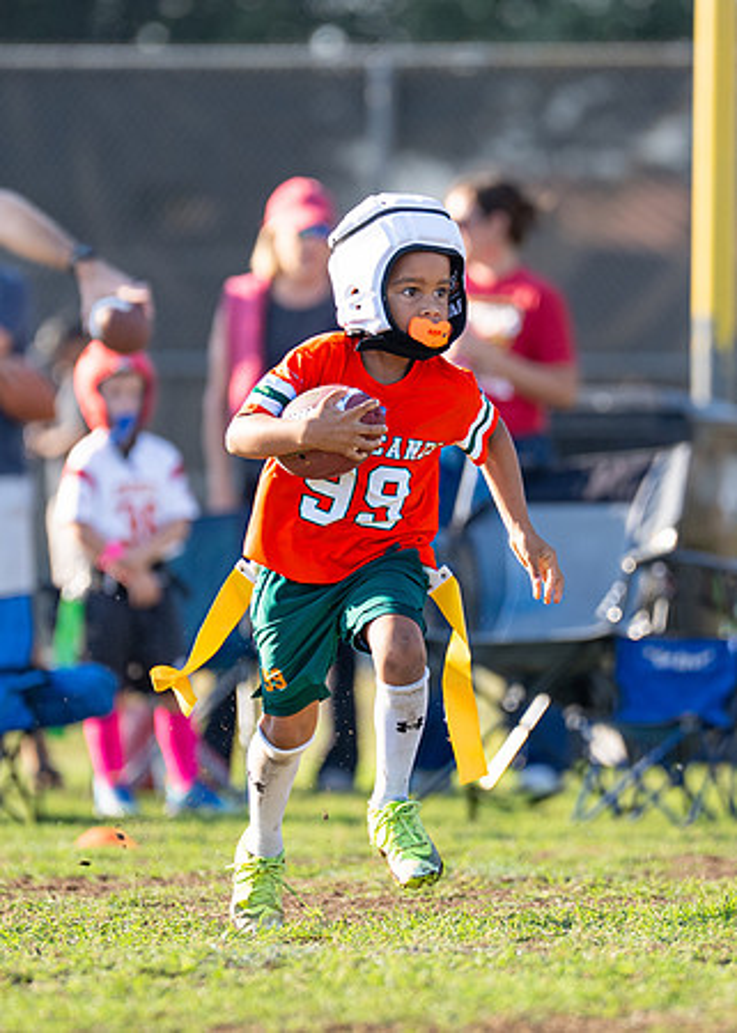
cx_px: 372
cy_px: 482
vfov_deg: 4.1
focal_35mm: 489
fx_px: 14351
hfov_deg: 2.9
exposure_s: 1/1600
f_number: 2.8
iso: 250
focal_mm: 200
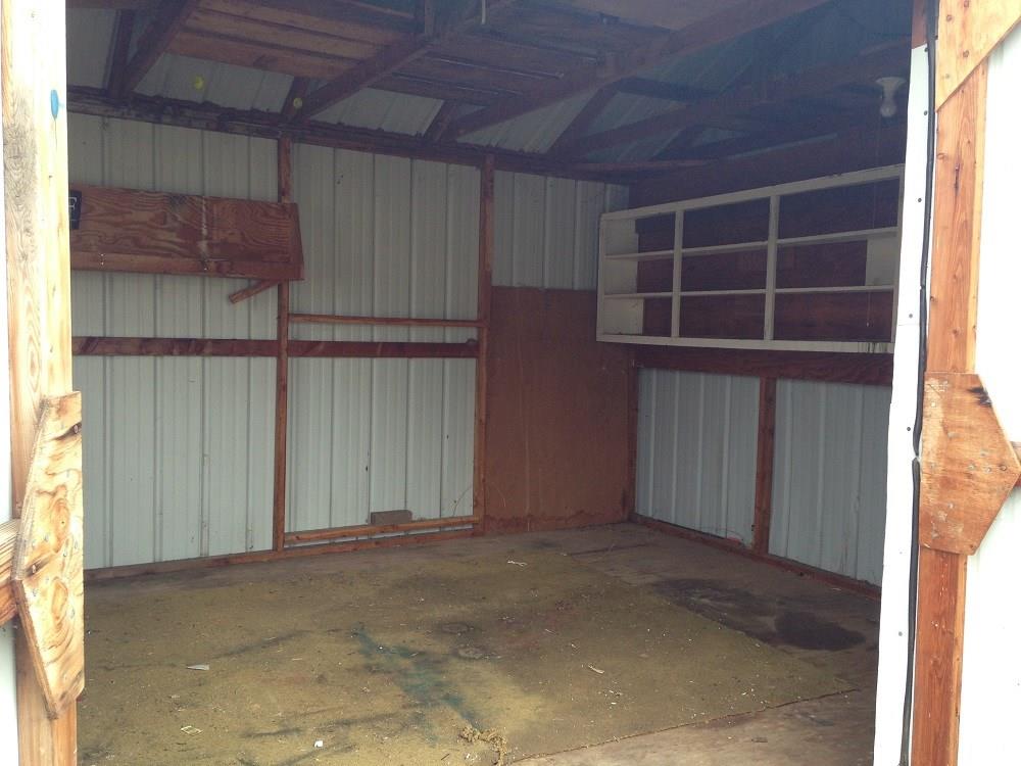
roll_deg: -2.4
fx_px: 973
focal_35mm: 33
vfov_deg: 42.9
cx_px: 510
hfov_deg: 55.4
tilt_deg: -1.1
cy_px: 383
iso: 80
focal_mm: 4.12
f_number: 2.4
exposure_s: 1/120
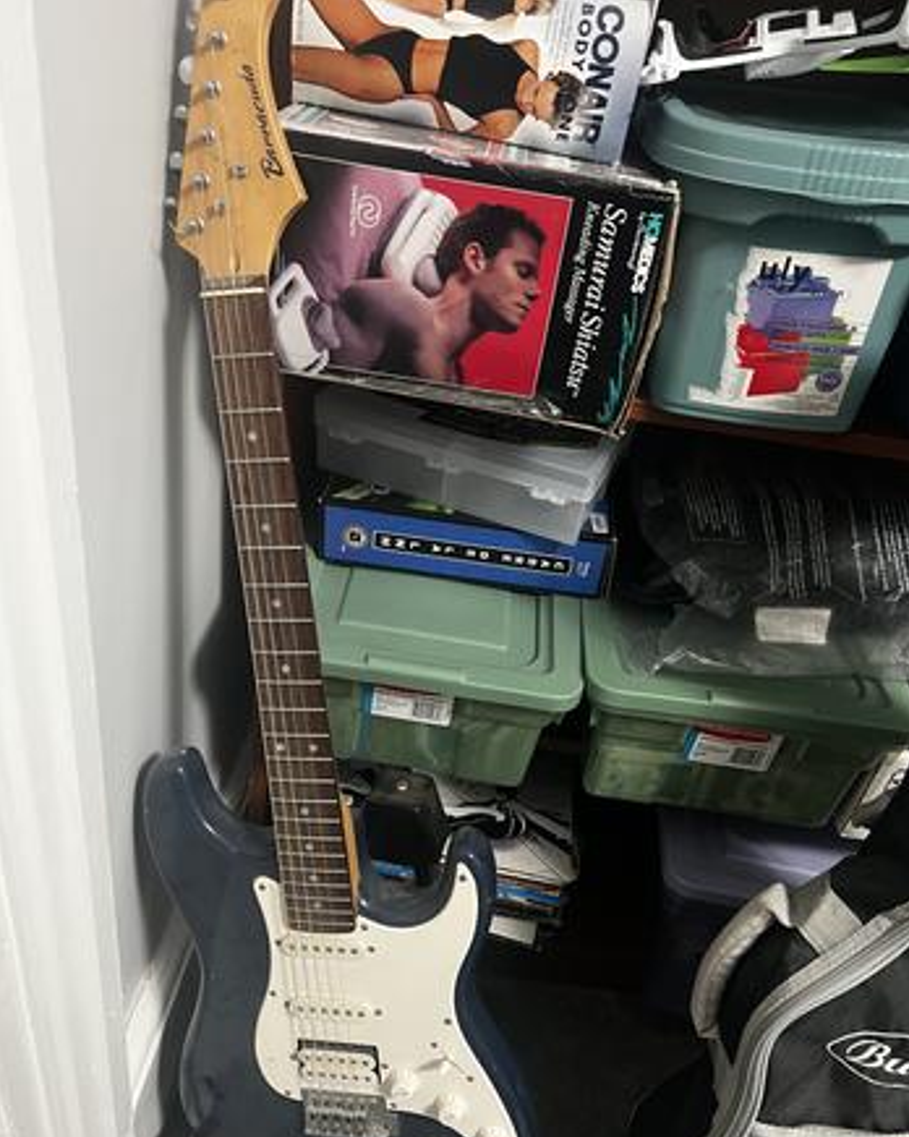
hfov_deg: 51.5
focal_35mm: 28
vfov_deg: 62.1
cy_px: 625
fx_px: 942
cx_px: 444
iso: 500
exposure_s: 1/30
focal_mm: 5.7
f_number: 1.5
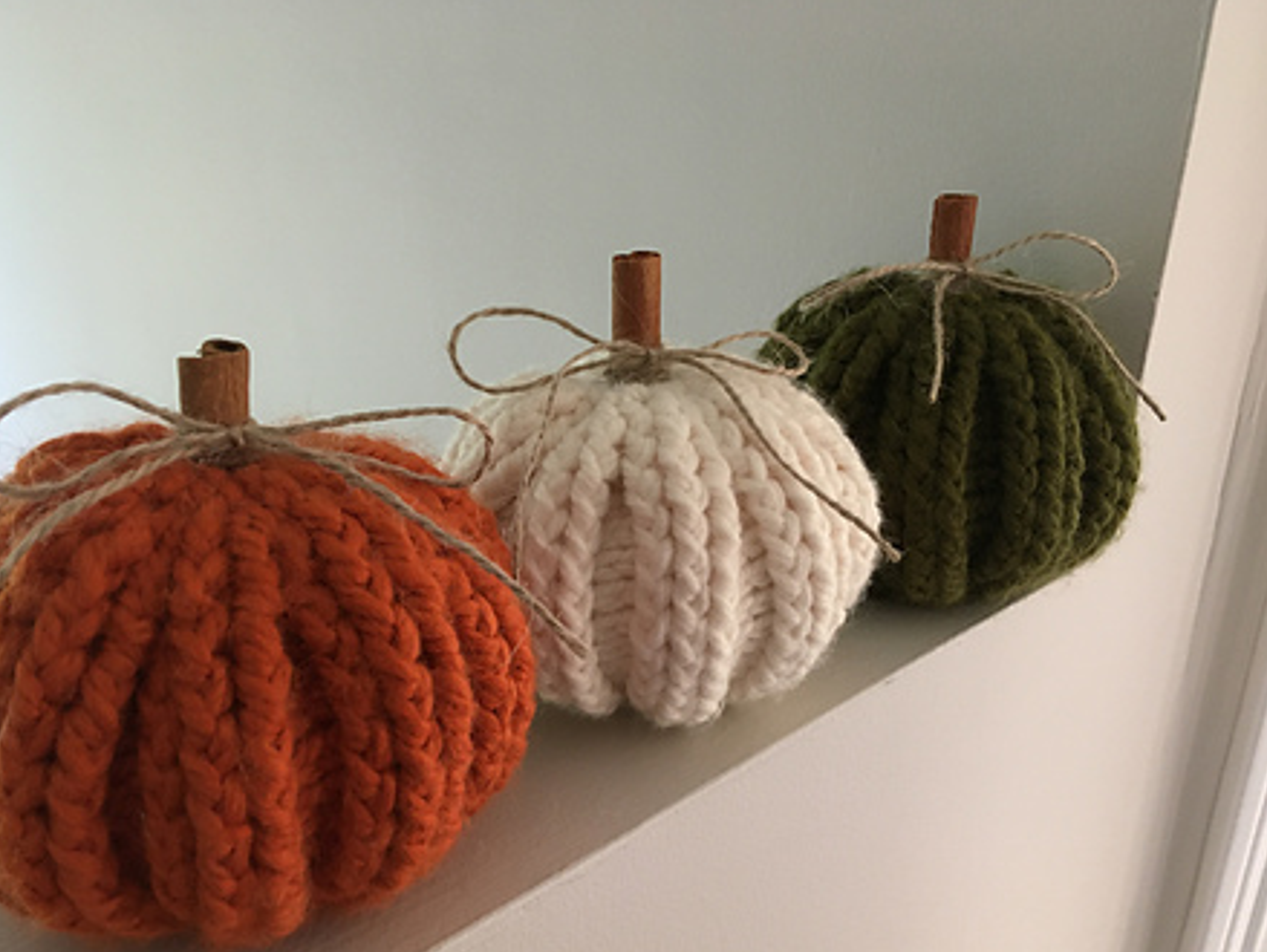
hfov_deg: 55.3
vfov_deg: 42.9
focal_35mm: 33
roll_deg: -2.6
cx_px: 618
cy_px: 526
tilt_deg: -22.8
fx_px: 1209
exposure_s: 1/24
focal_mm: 4.15
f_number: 2.2
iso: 200
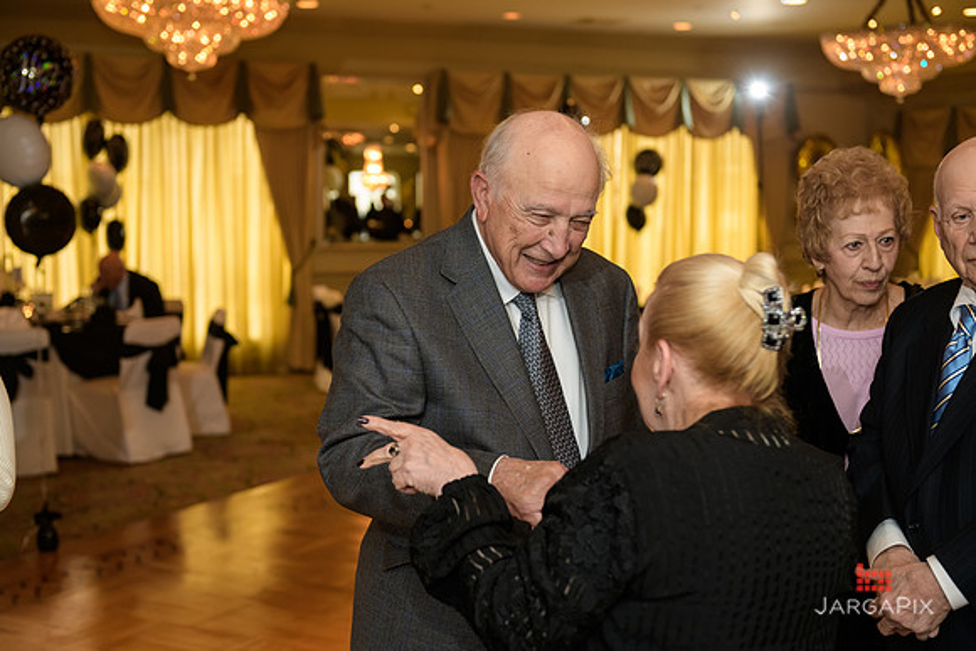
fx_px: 1356
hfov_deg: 39.6
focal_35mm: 50
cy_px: 326
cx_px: 488
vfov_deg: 27.0
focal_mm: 50
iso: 1000
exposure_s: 1/125
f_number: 3.2
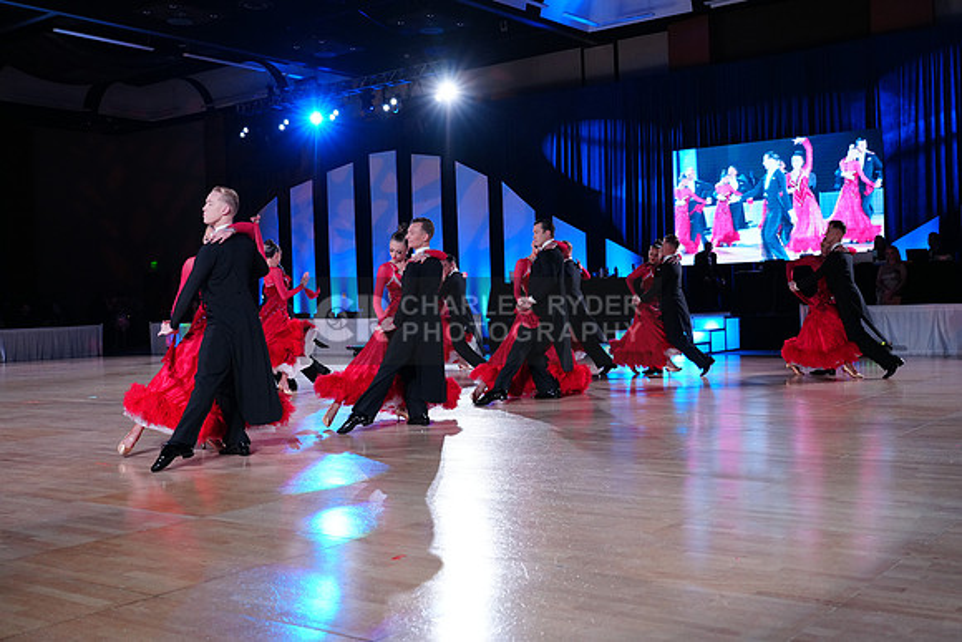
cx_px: 481
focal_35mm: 38
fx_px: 1016
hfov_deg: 50.7
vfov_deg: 35.1
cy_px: 321
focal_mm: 38
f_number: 4
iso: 2500
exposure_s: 1/400
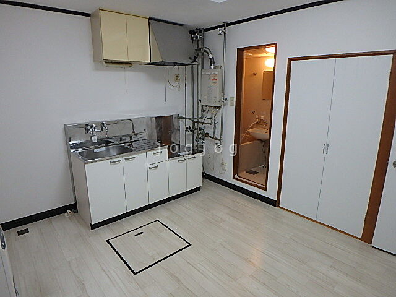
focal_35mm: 21
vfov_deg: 63.4
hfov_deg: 79.0
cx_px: 198
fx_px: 240
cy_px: 148
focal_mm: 3.7
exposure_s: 1/30
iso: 200
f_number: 3.5
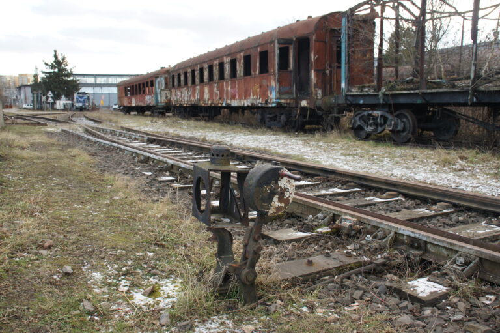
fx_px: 458
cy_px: 166
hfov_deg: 57.3
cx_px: 250
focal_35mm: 33
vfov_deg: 39.9
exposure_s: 1/50
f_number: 6.3
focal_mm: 22
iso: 200
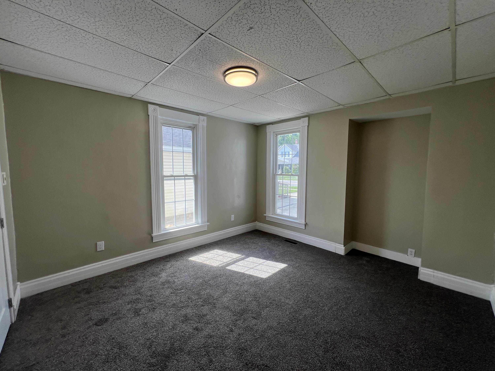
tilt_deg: -4.5
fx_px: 186
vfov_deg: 89.9
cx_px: 248
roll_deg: -0.3
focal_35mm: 13
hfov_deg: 106.2
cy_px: 186
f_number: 1.8
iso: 32
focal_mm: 1.57
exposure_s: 1/179
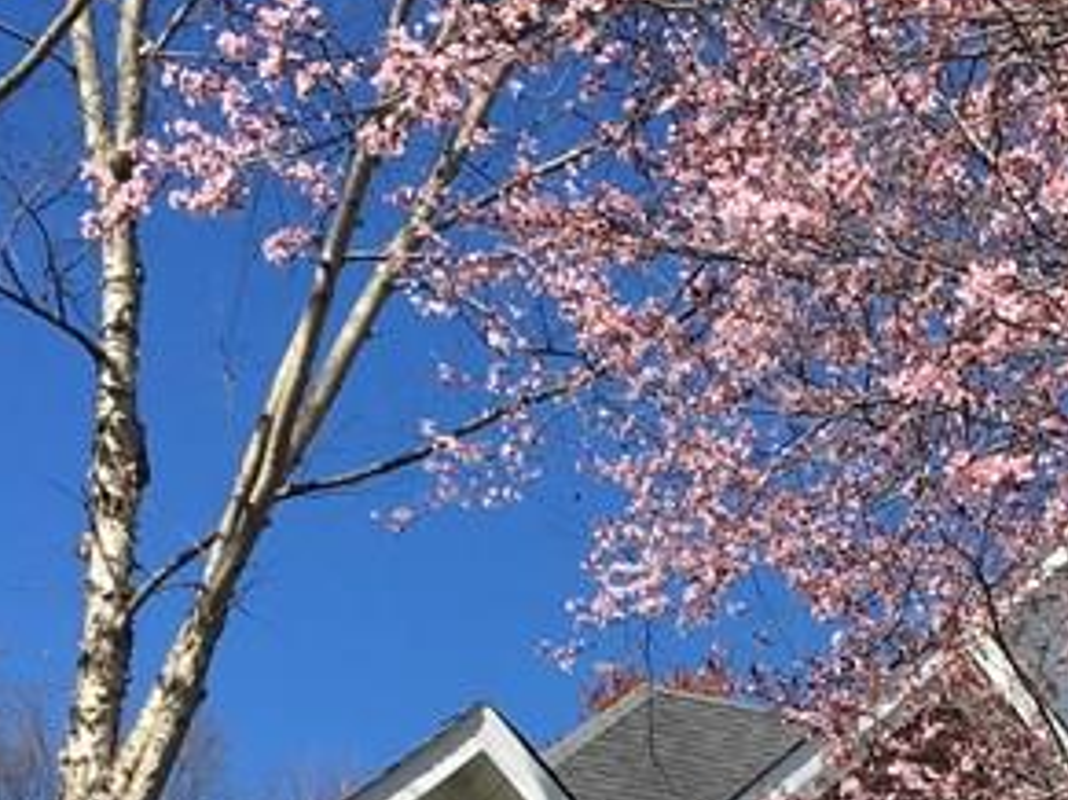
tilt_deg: +10.9
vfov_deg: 13.4
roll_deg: -0.2
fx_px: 3146
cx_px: 1163
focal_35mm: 102
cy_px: 1295
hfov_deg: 18.6
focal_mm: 4.15
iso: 25
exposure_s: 1/1304
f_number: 2.2
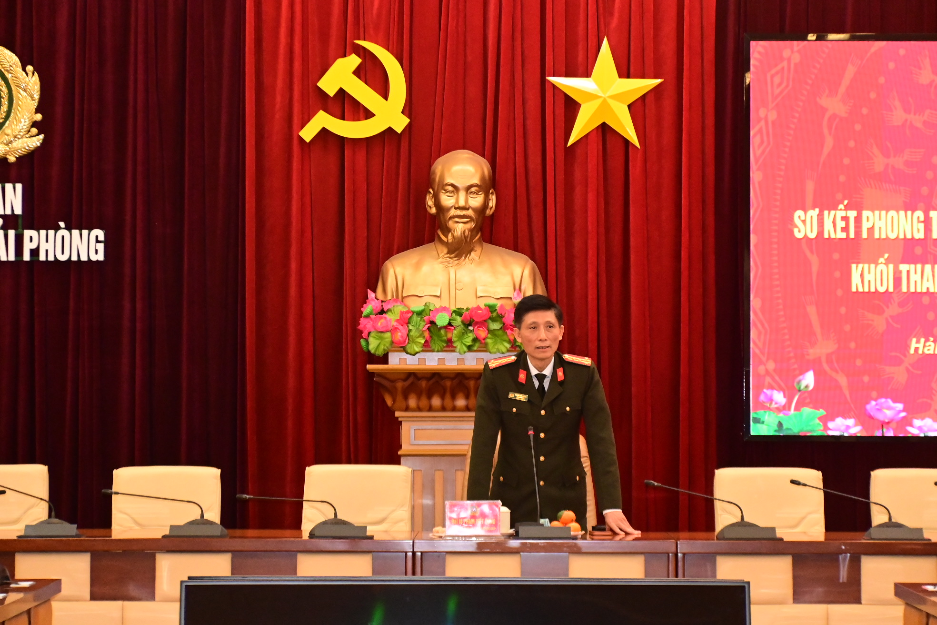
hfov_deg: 18.3
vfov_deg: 12.2
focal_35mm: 112
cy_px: 312
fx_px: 2915
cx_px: 468
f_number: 5
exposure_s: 1/200
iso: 5000
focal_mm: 75
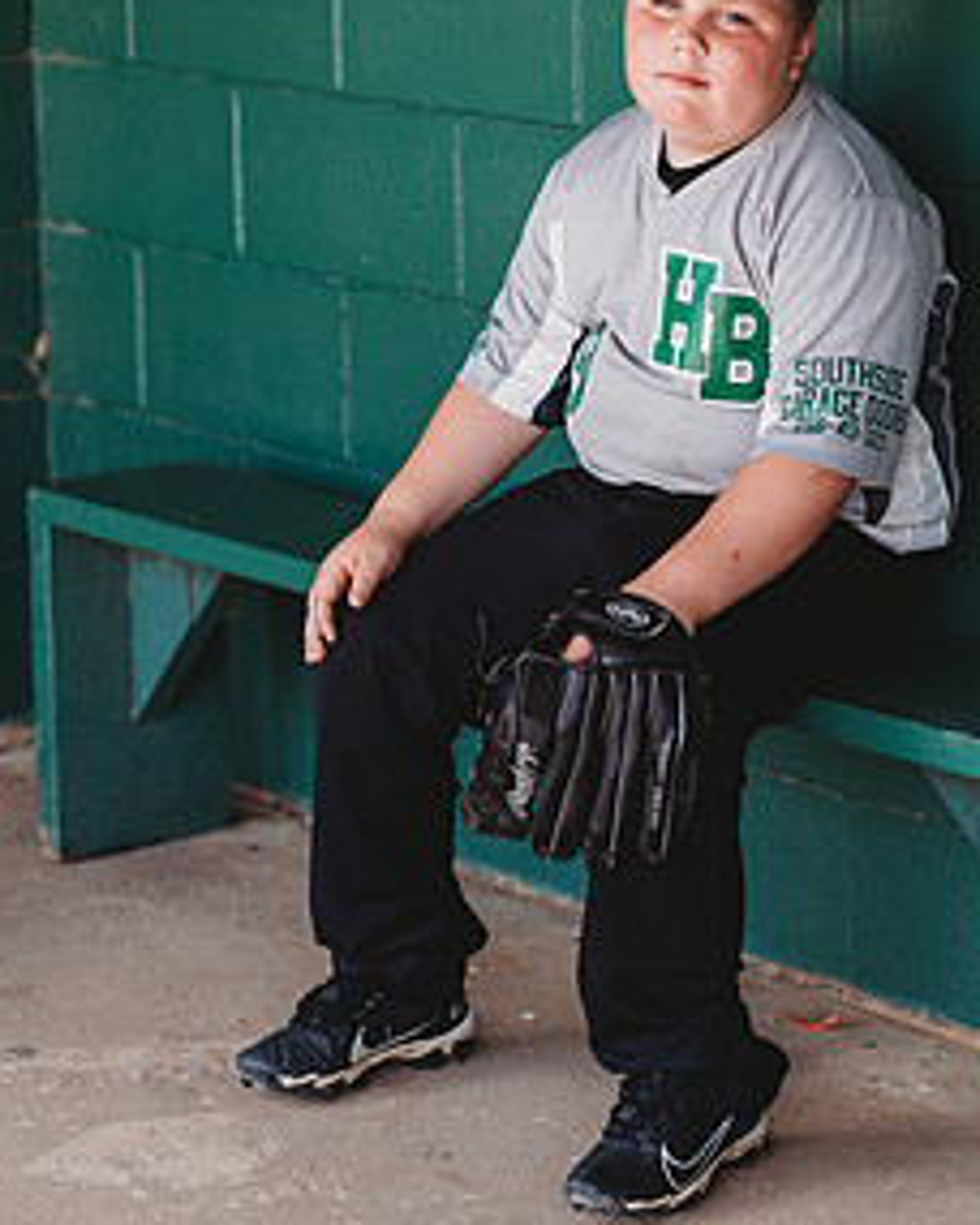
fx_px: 4568
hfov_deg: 12.2
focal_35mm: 126
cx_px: 628
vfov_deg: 15.3
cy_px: 473
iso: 200
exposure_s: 1/200
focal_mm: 85
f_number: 2.8
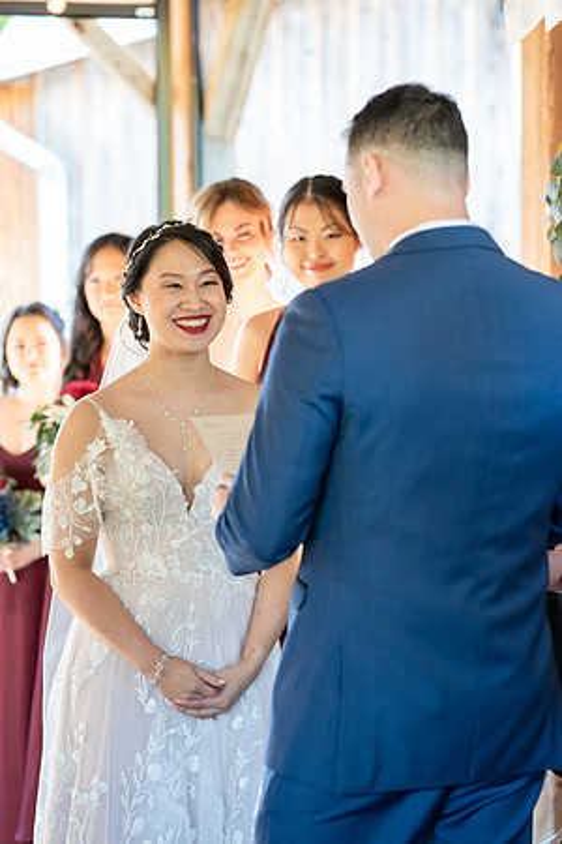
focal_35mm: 115
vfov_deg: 17.8
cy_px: 422
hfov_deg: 11.9
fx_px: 2693
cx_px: 281
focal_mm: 115
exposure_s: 1/200
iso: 2000
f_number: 4
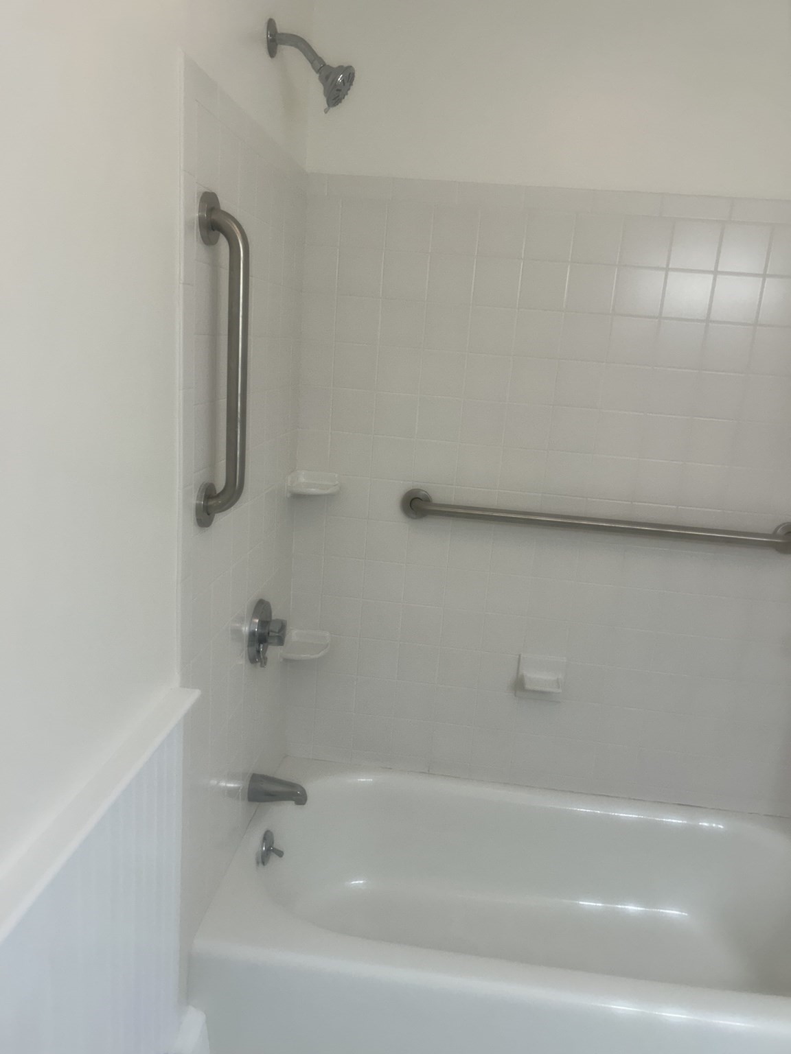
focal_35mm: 26
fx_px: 792
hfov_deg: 53.1
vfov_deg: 67.3
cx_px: 396
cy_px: 527
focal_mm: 5.7
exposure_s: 1/120
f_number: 1.5
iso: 80
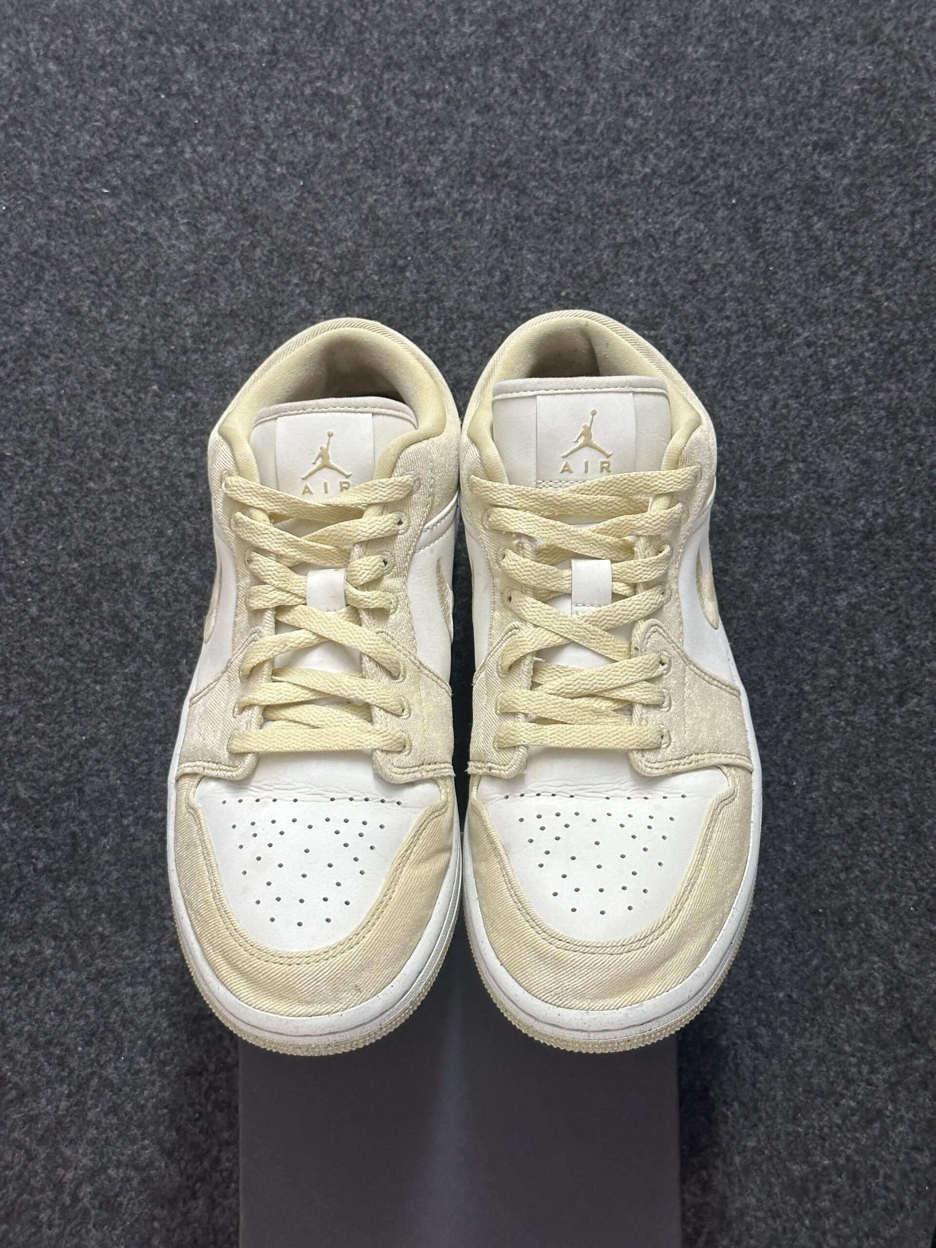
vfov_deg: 39.7
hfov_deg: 30.3
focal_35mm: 48
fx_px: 1731
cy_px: 624
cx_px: 468
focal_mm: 6.86
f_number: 1.78
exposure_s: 1/50
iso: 200
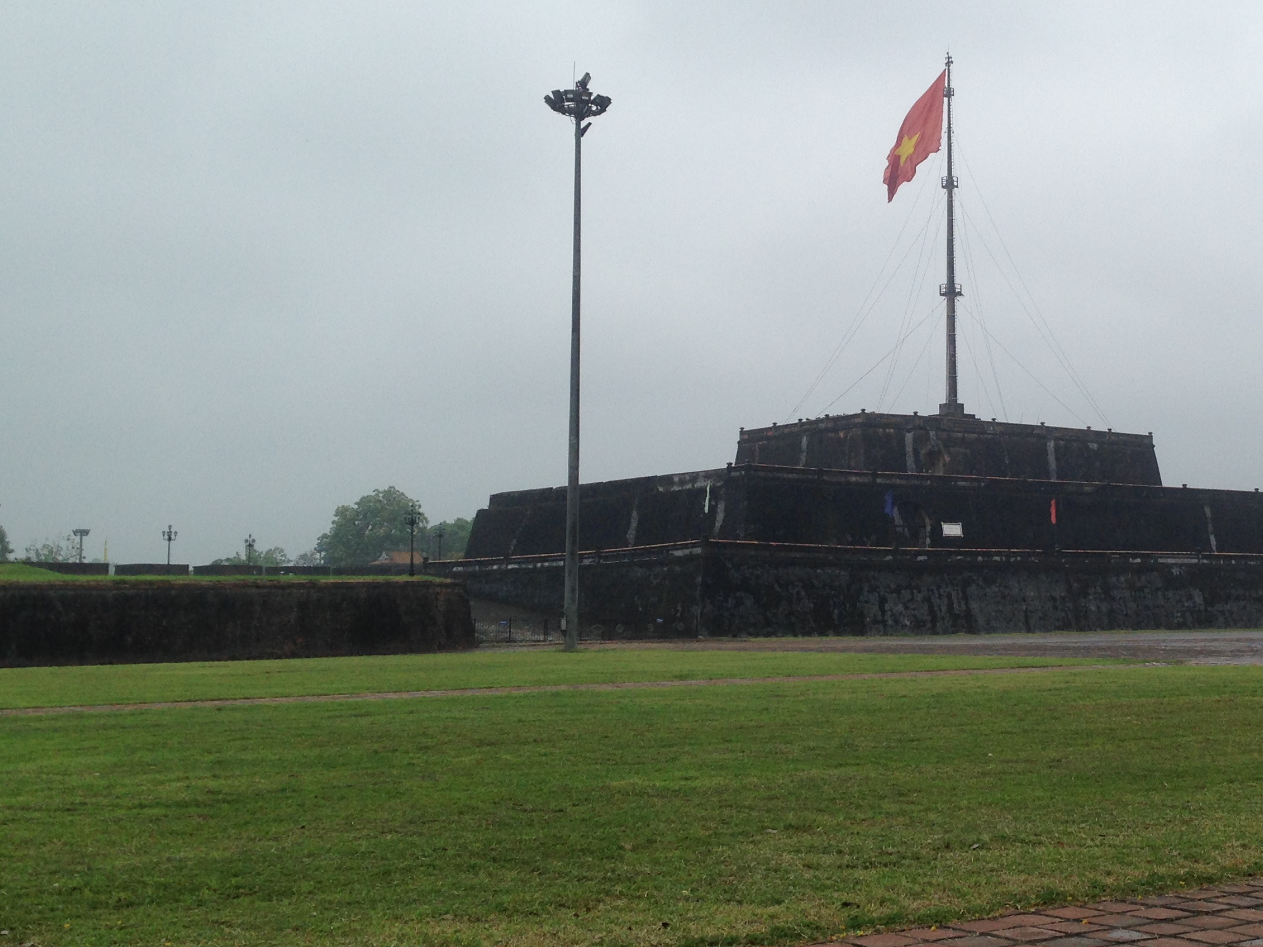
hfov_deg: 35.0
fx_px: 1970
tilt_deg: +3.3
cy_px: 437
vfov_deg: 27.0
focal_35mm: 54
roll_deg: +0.0
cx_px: 899
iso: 50
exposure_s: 1/547
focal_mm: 4.12
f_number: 2.4
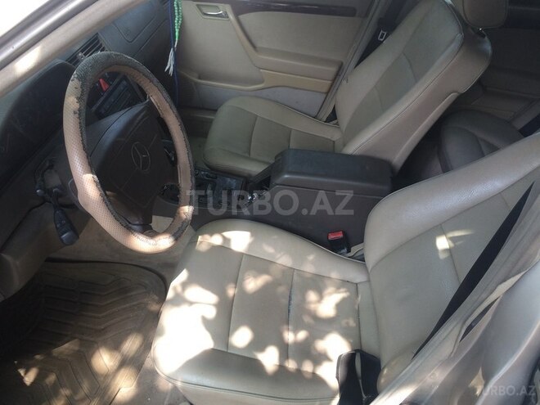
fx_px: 452
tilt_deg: -42.8
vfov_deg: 48.2
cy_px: 202
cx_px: 270
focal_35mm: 29
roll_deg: -3.9
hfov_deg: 61.7
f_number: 2.2
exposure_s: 1/100
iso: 50
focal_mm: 4.15
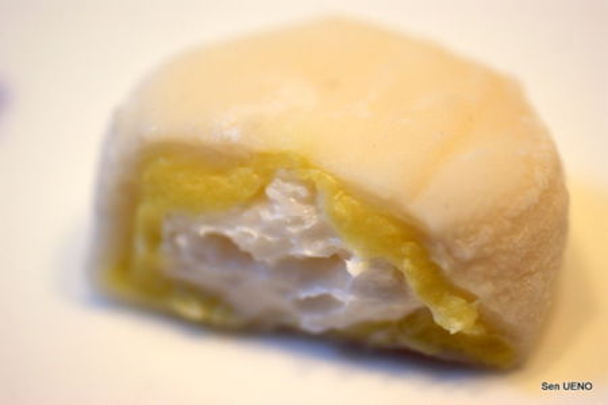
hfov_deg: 27.0
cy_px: 202
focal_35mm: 75
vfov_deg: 18.2
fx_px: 1267
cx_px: 304
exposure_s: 1/80
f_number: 2.8
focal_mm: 50
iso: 200
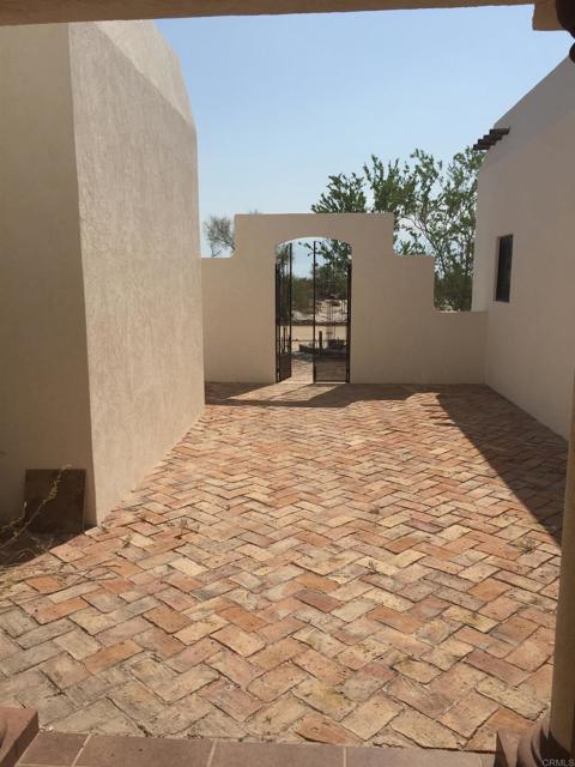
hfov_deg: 48.2
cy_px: 384
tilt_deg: -9.1
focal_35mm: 29
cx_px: 288
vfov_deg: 61.7
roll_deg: -0.8
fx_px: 642
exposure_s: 1/5650
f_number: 2.2
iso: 32
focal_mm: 4.15
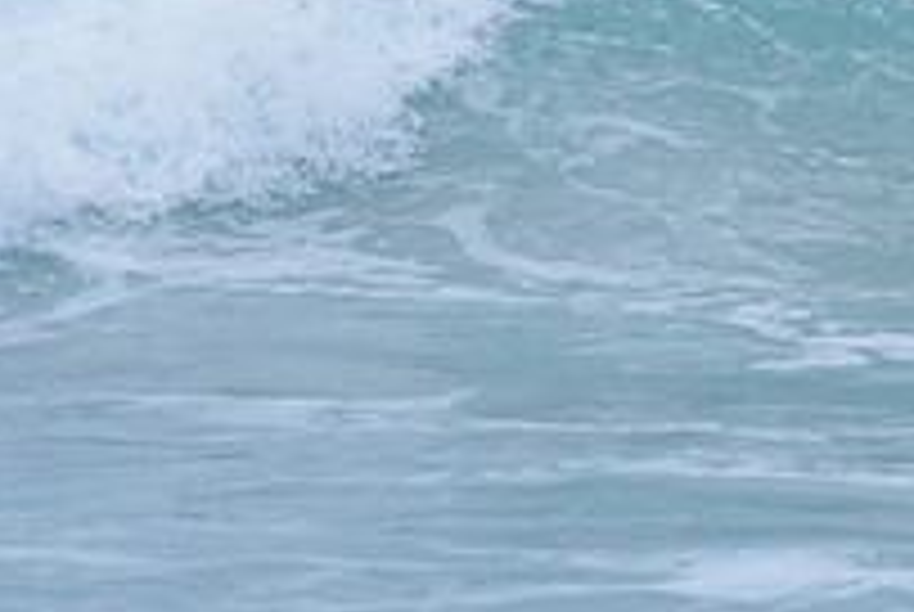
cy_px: -264
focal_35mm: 1750
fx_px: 44495
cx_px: 1269
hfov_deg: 1.2
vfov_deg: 0.8
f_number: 5.6
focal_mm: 500
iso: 1600
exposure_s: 1/2000
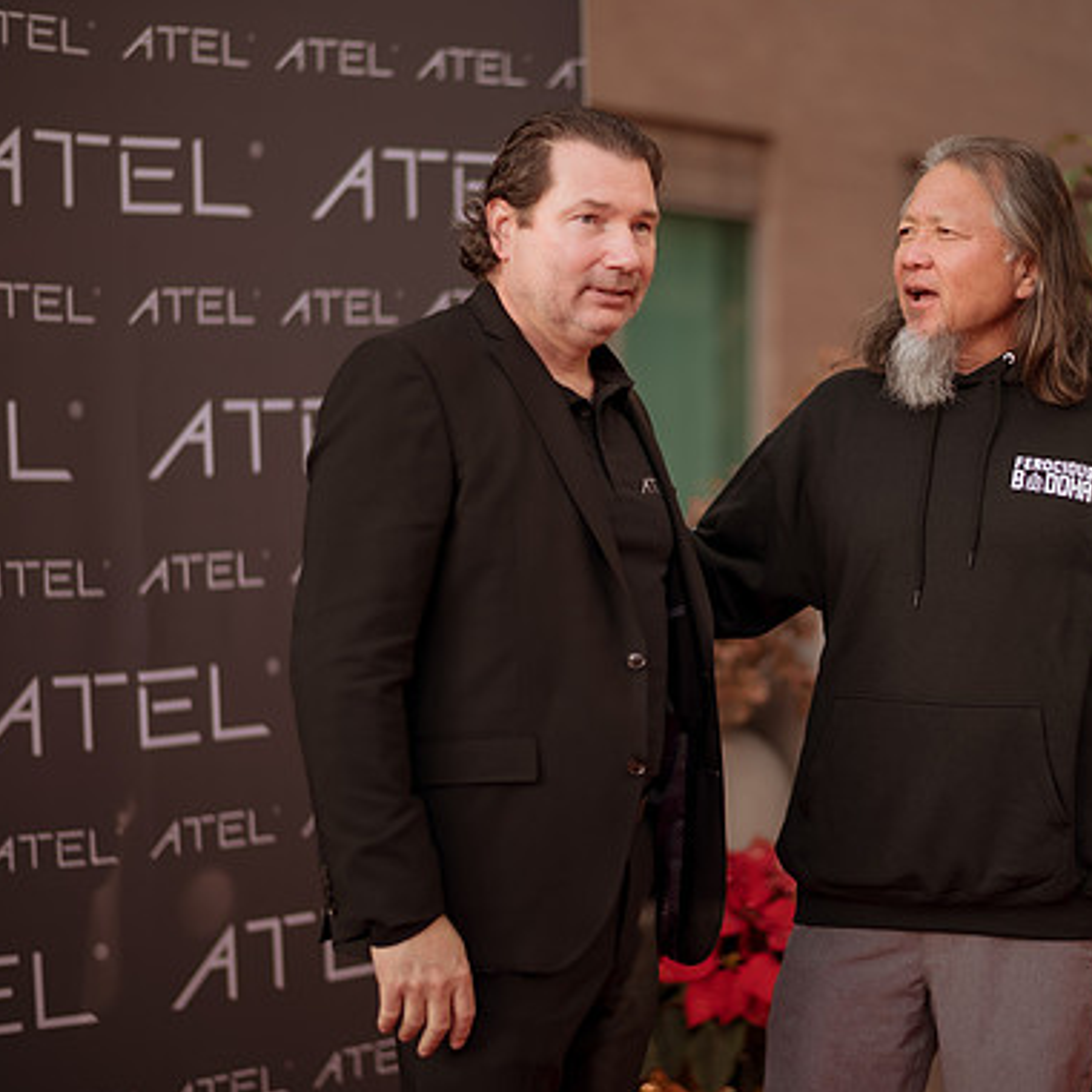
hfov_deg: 23.0
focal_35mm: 75
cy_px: 552
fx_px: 2677
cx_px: 725
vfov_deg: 23.1
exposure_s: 1/1600
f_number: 1.4
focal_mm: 58
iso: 125
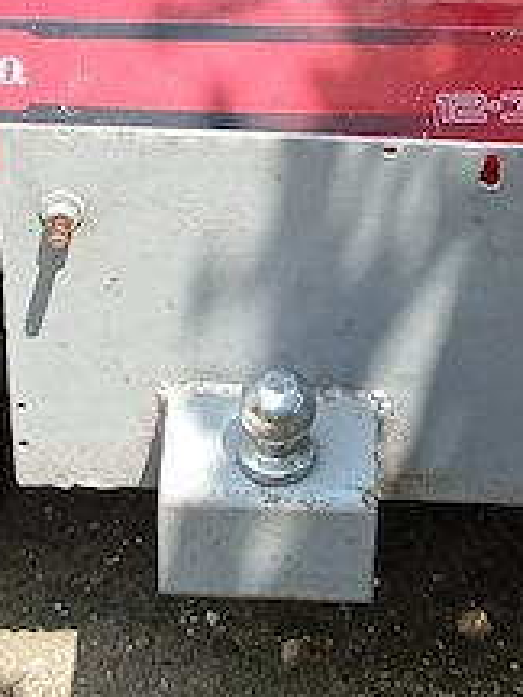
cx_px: 249
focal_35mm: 105
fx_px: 2115
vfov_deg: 18.5
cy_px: 103
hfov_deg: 14.1
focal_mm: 4.27
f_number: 1.8
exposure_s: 1/217
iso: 104
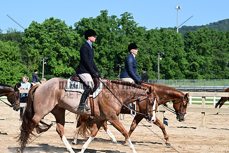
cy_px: 89
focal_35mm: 104
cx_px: 100
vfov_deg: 13.2
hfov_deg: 19.6
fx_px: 662
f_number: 5.6
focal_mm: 86
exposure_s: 1/778
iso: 125
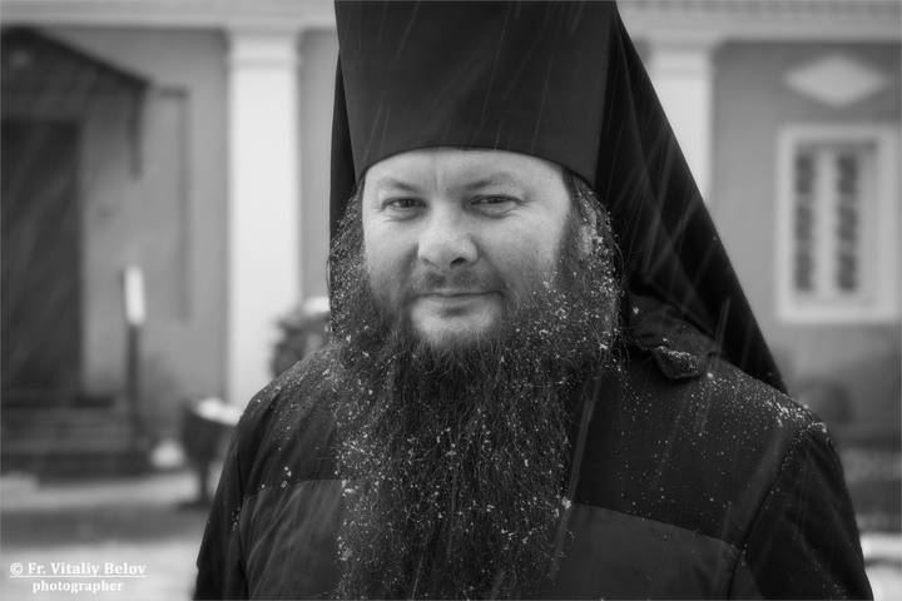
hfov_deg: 28.8
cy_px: 300
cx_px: 451
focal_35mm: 70
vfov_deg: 19.5
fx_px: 1754
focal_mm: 70
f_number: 14
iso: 200
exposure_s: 1/15
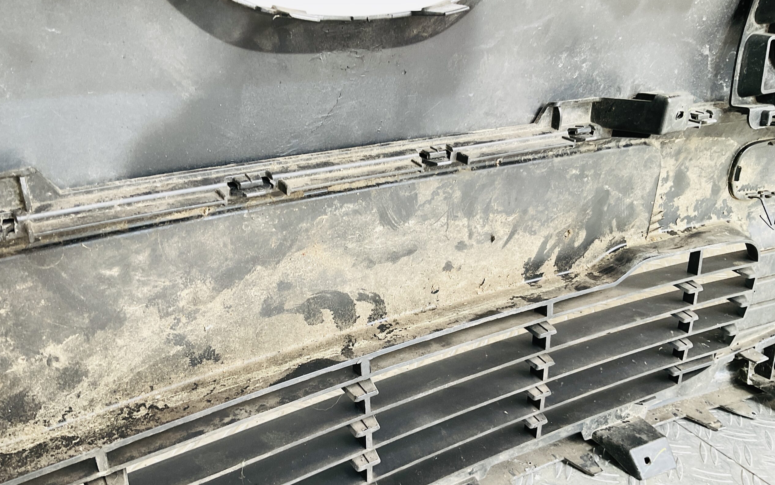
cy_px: 255
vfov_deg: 40.6
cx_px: 386
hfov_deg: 61.2
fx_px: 655
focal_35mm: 31
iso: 50
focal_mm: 3
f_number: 1.8
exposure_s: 1/60
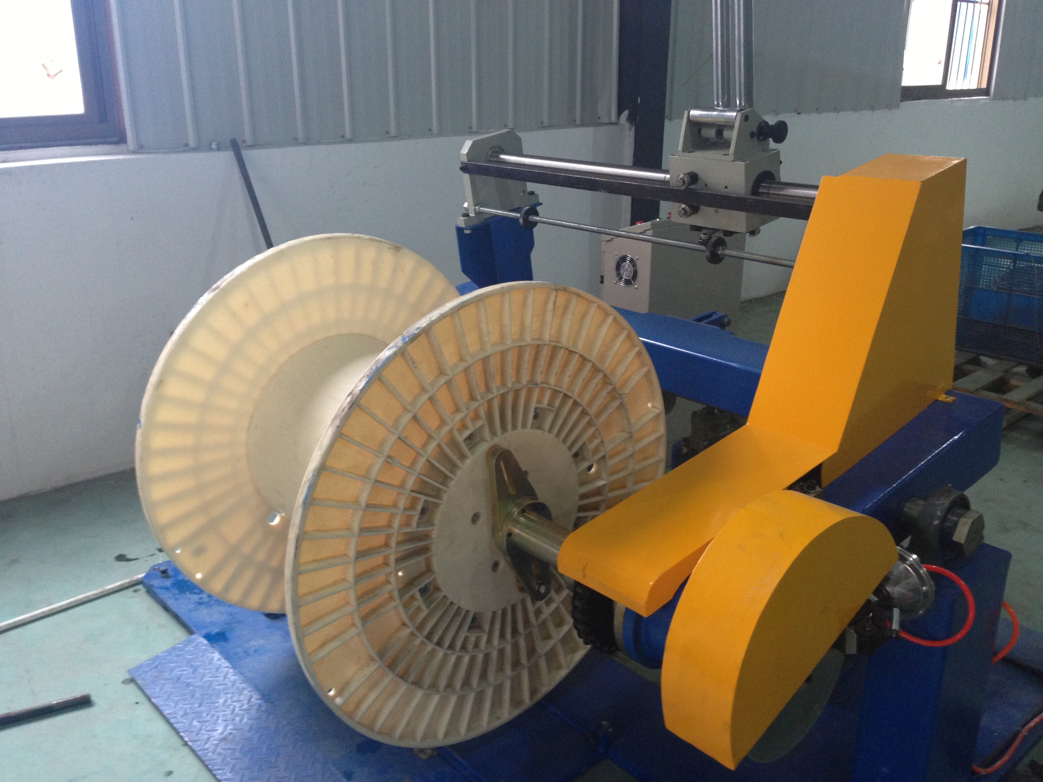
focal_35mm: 33
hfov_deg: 55.4
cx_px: 522
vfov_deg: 42.9
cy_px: 391
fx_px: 994
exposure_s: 1/20
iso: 160
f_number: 2.4
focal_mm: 4.13
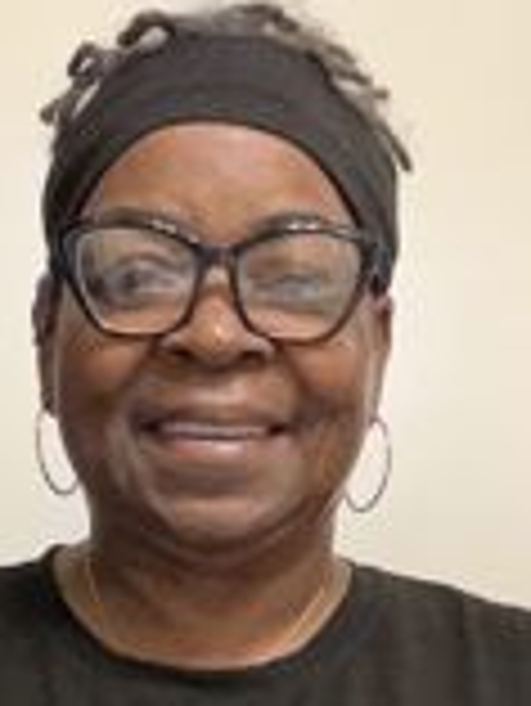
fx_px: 2288
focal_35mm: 112
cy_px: 987
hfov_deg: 13.2
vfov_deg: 16.3
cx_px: 158
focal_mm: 2.69
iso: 320
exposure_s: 1/40
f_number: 1.9
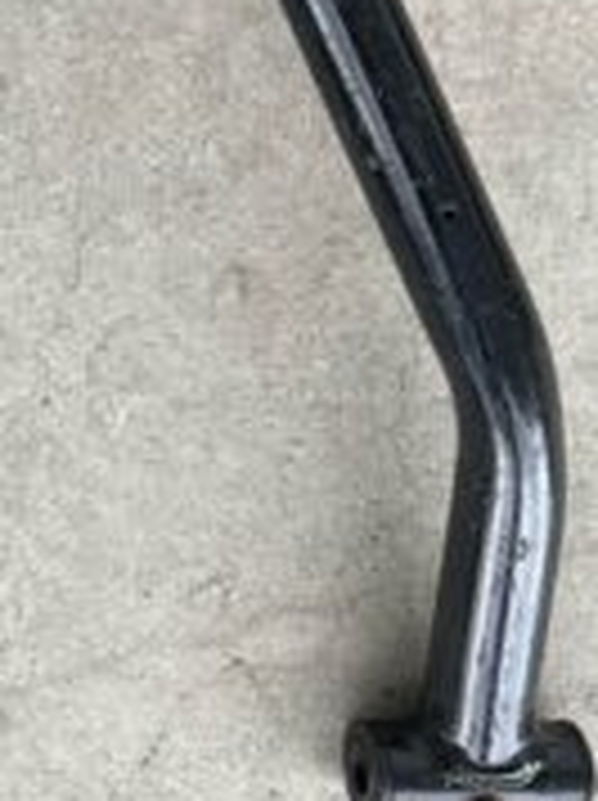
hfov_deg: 11.0
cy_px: -40
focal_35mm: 117
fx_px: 2701
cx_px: -737
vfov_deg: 16.4
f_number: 1.6
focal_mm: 5.1
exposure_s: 1/222
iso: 32
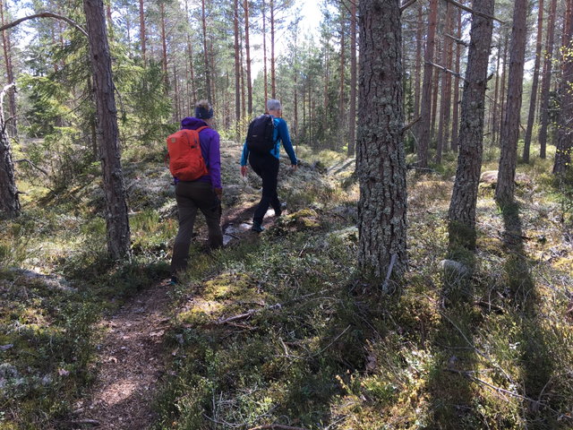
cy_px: 215
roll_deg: +0.5
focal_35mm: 29
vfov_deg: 48.2
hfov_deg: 61.7
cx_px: 286
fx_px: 480
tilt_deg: -9.1
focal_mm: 4.15
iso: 25
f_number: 2.2
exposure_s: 1/180
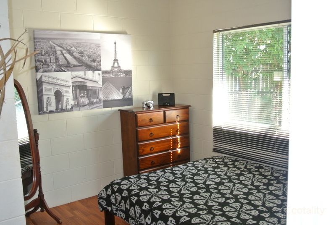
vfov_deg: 38.0
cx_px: 168
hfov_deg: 54.4
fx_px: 327
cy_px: 112
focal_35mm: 35
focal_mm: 13.1
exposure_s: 1/60
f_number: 4
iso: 500
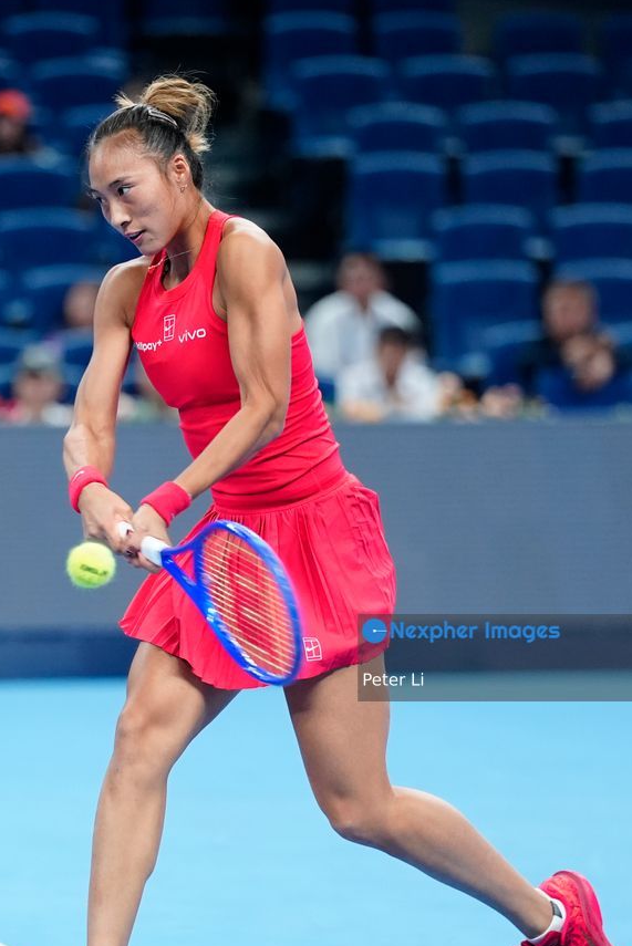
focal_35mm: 158
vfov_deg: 13.0
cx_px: 289
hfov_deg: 8.7
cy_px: 553
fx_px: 4155
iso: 2000
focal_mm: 132
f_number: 2
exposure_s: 1/2000
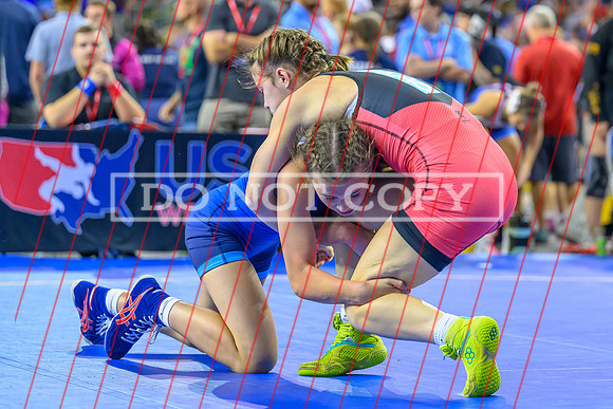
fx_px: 2451
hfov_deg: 14.3
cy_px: 124
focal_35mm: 144
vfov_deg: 9.5
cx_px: 354
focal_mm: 97
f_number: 2.8
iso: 3600
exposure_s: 1/800
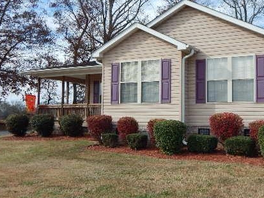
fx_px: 366
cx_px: 176
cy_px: 95
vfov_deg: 30.3
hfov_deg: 39.2
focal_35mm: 48
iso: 125
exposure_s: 1/400
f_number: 6.5
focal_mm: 5.6
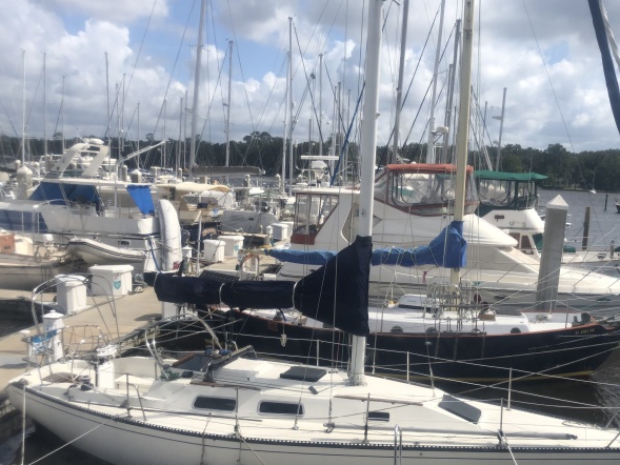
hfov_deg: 48.8
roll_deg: -1.6
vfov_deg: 37.4
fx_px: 681
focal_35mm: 38
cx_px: 352
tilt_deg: -10.5
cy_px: 302
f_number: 1.8
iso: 20
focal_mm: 3.99
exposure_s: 1/2667
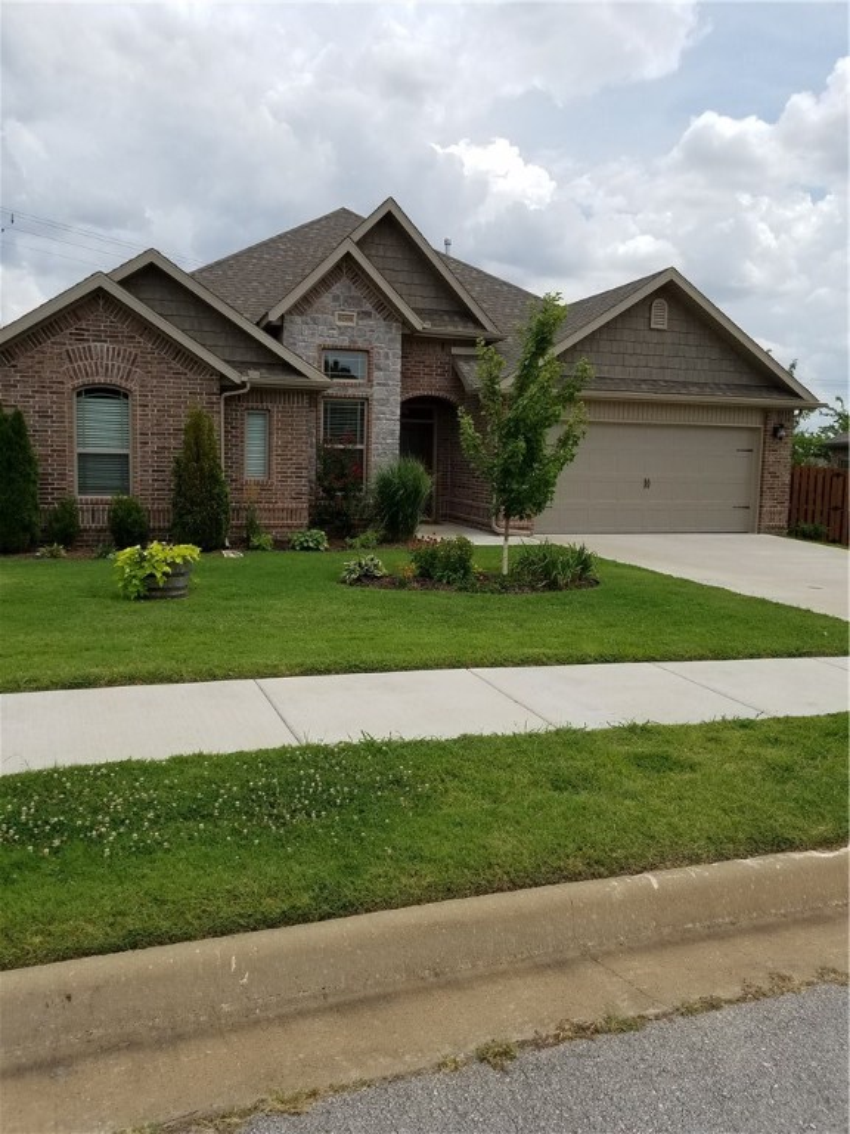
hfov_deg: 53.1
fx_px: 851
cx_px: 425
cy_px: 567
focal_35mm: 26
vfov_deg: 67.3
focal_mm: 4.2
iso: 50
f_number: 1.7
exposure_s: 1/3264
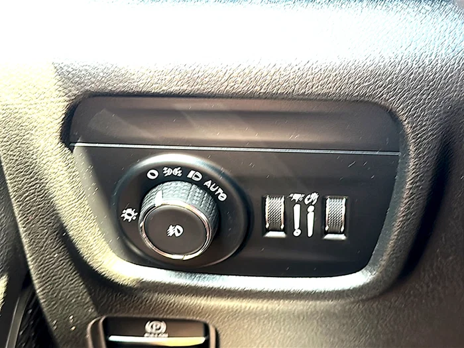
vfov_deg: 35.1
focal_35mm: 41
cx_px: 232
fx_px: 550
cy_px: 174
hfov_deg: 45.8
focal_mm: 6.86
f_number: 1.78
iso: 64
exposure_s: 1/40
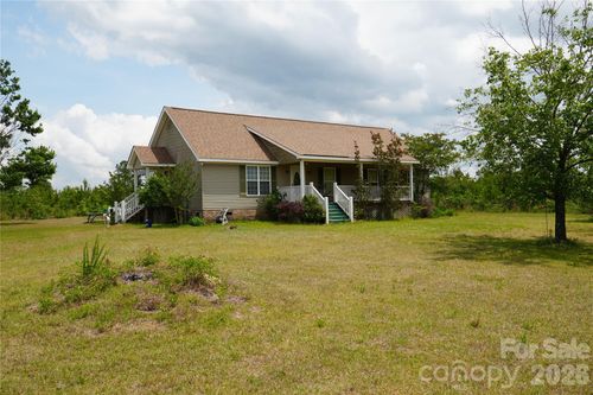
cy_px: 198
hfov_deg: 59.5
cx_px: 296
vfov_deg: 41.7
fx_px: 519
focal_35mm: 32
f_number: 10
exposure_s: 1/160
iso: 100
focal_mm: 21
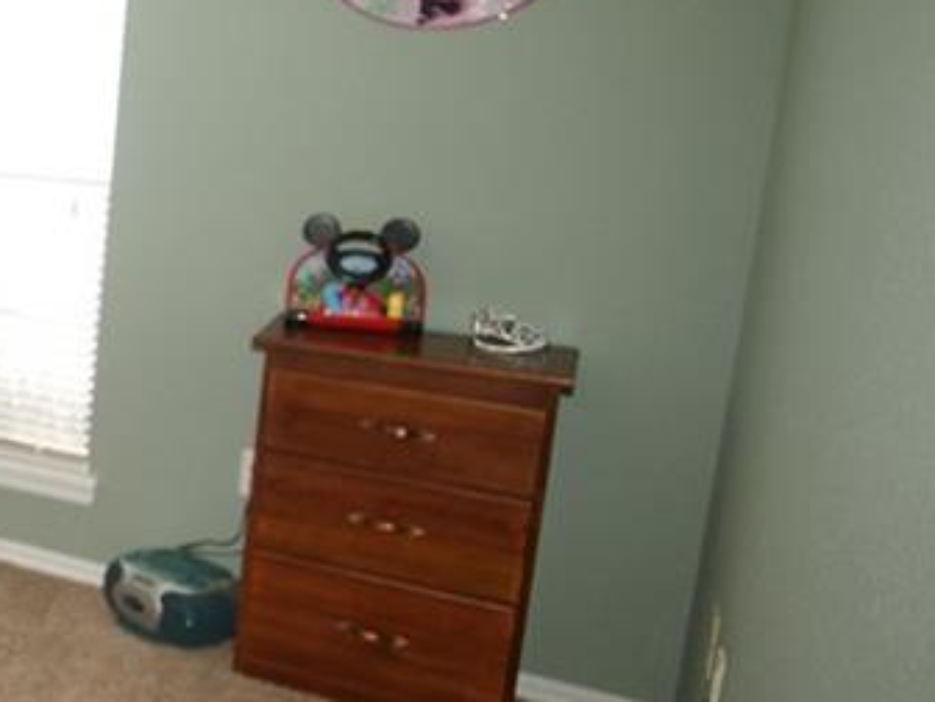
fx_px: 1188
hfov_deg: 27.9
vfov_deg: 32.7
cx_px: -481
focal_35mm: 44
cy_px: 248
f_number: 3.5
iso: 100
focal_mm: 10
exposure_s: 1/25
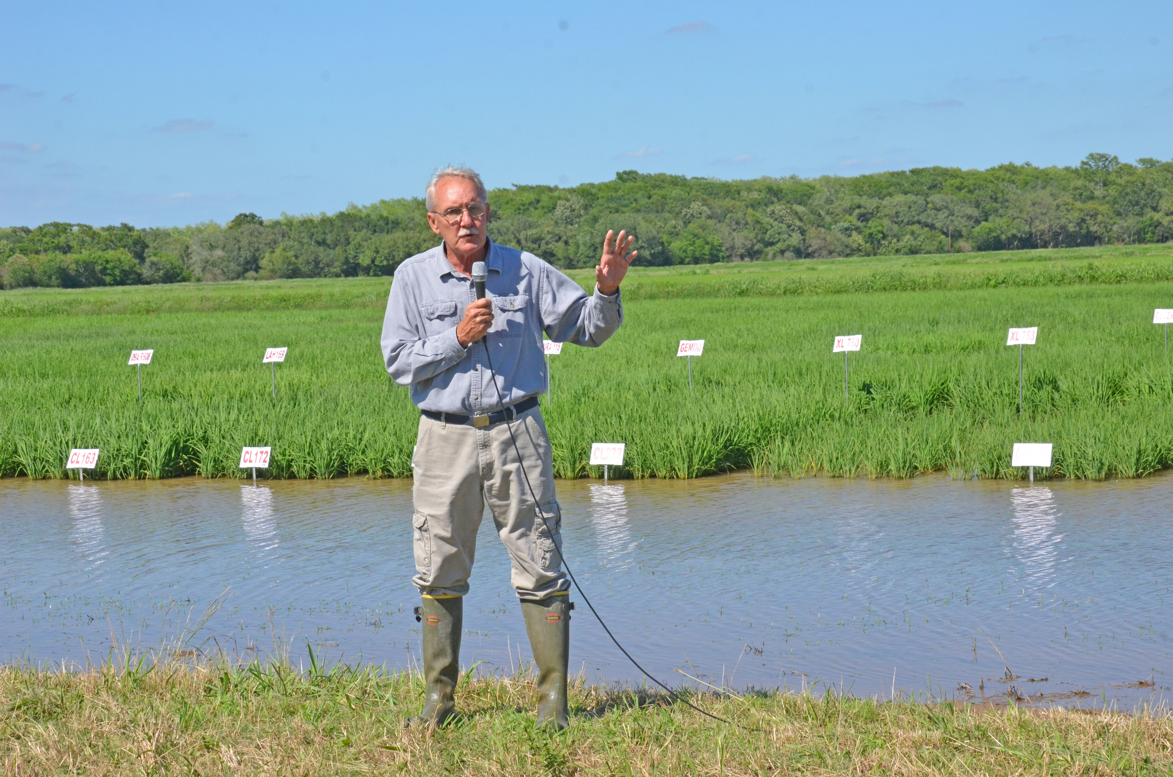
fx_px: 2536
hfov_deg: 26.0
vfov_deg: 17.4
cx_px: 586
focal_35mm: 78
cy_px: 388
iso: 800
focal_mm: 52
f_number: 13
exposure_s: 1/640
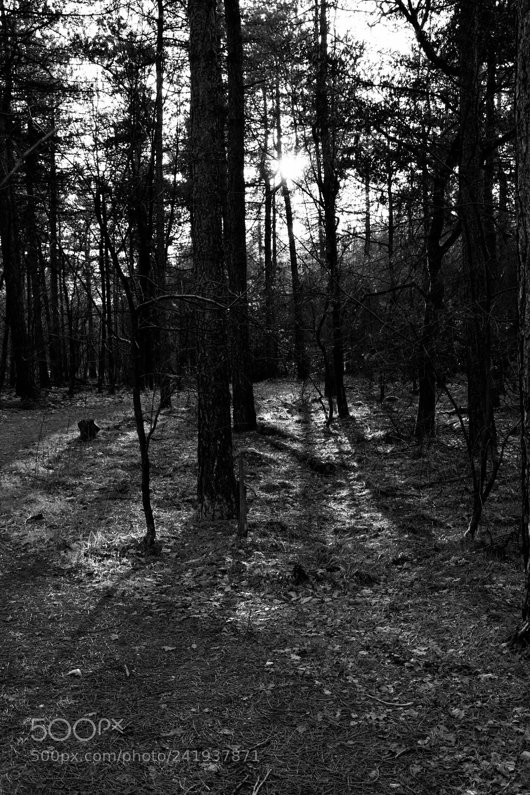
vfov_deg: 43.6
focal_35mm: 45
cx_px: 265
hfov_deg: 29.9
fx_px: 993
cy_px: 398
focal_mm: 30
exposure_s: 1/200
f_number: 7.1
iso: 800
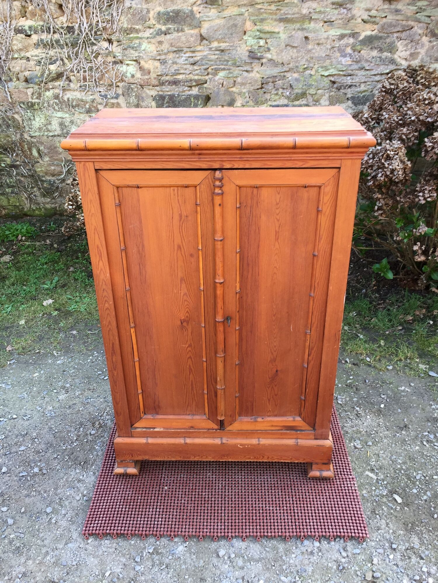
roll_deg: +1.7
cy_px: 292
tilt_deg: -28.7
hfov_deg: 48.2
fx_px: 489
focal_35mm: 29
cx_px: 219
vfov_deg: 61.7
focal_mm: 4.15
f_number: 2.2
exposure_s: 1/100
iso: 32
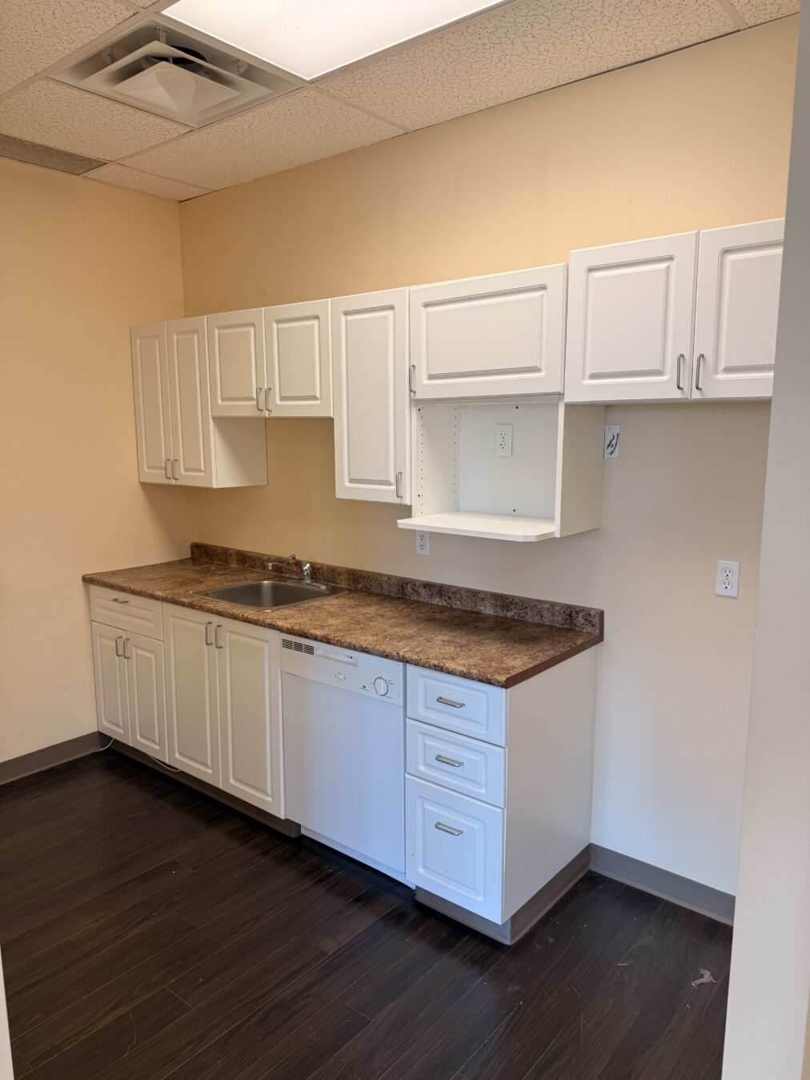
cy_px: 540
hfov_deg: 56.8
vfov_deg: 71.6
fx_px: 749
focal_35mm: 24
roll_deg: -0.6
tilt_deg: -8.9
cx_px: 405
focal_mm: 6.76
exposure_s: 1/120
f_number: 1.78
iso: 64
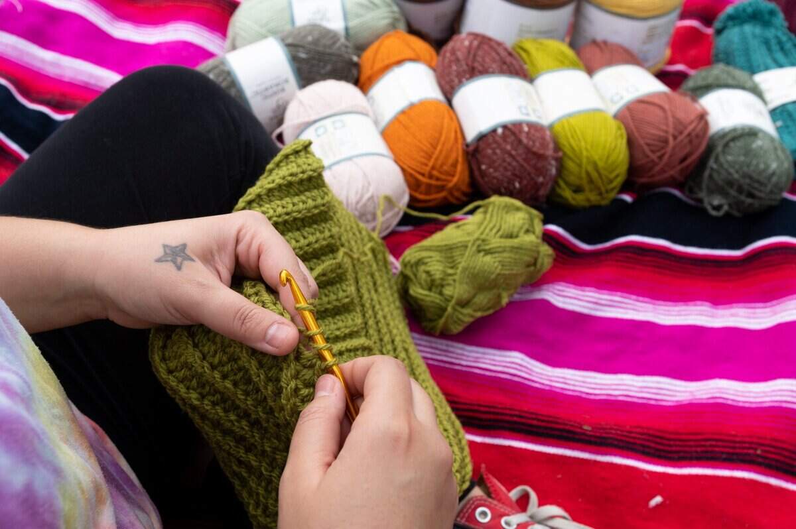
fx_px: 773
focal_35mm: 35
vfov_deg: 37.8
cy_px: 264
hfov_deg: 54.5
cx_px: 398
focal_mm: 35
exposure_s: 1/640
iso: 400
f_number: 9
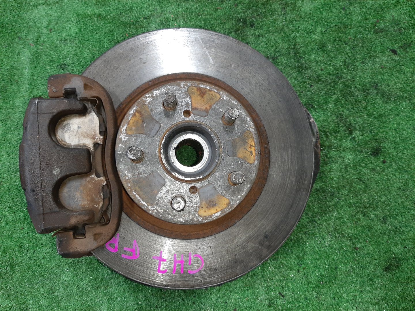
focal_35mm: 26
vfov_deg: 53.1
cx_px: 208
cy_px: 156
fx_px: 312
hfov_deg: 67.3
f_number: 1.7
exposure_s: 1/50
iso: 169
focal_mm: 3.93
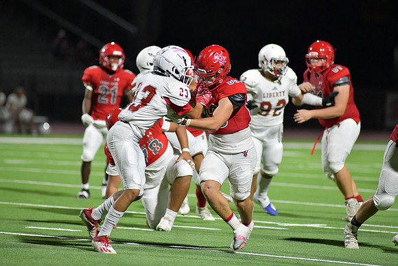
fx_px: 3317
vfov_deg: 4.6
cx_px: 199
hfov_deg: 6.9
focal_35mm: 300
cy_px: 133
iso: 8000
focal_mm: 300
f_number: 4
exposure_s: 1/1250
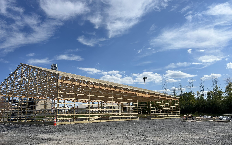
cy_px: 82
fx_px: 177
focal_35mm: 28
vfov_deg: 44.4
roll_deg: +1.0
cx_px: 115
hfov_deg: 66.5
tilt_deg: +10.8
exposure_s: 1/8000
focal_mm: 5.7
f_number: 1.5
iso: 50
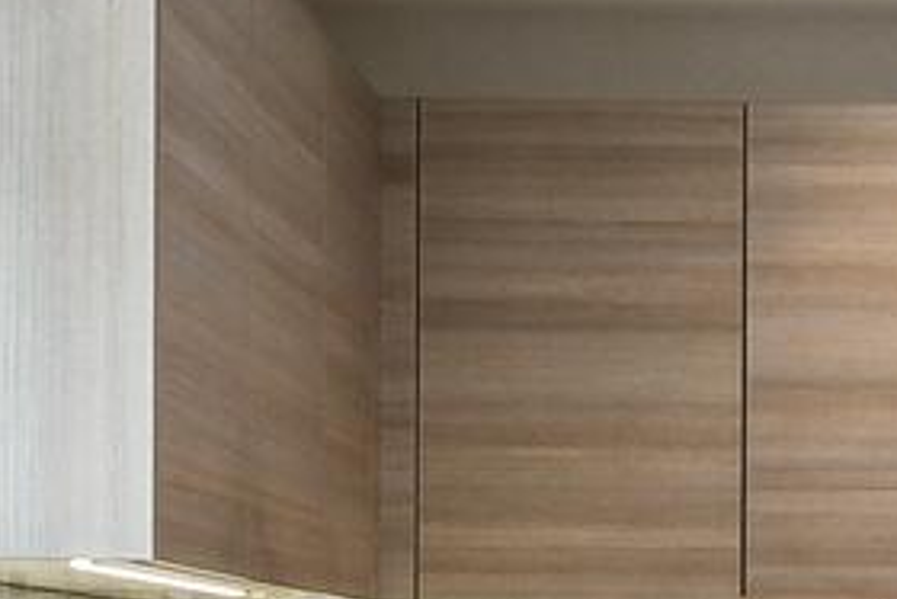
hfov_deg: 16.9
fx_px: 2917
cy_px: 713
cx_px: 993
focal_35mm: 117
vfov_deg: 11.5
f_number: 7.1
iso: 640
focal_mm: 16
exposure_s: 1/60
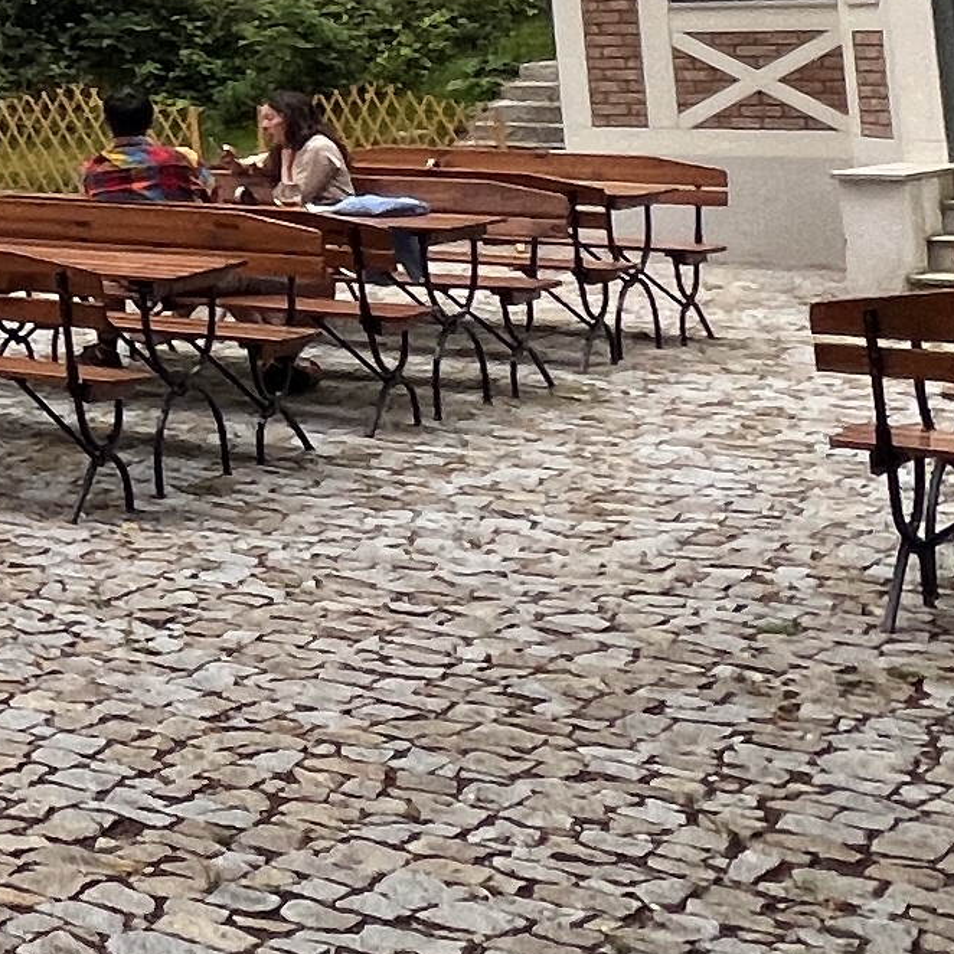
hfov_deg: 16.2
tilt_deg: +5.4
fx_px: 2183
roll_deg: +1.4
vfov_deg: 22.8
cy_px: -169
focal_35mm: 70
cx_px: -1150
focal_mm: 1.57
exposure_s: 1/99
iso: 80
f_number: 1.8
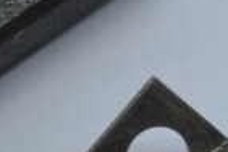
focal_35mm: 423
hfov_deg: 4.9
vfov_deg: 3.3
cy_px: -11
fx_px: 2676
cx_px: 283
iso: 400
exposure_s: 1/100
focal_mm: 55
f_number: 5.6
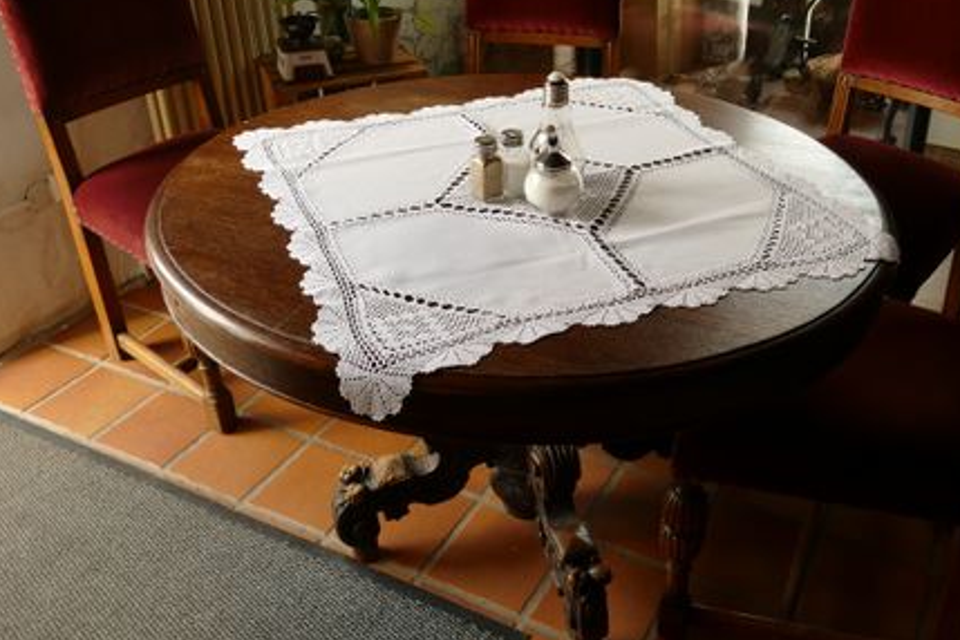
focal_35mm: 35
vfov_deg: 37.6
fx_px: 933
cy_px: 235
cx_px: 620
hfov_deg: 53.6
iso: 200
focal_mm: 9.12
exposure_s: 1/60
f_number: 2.8
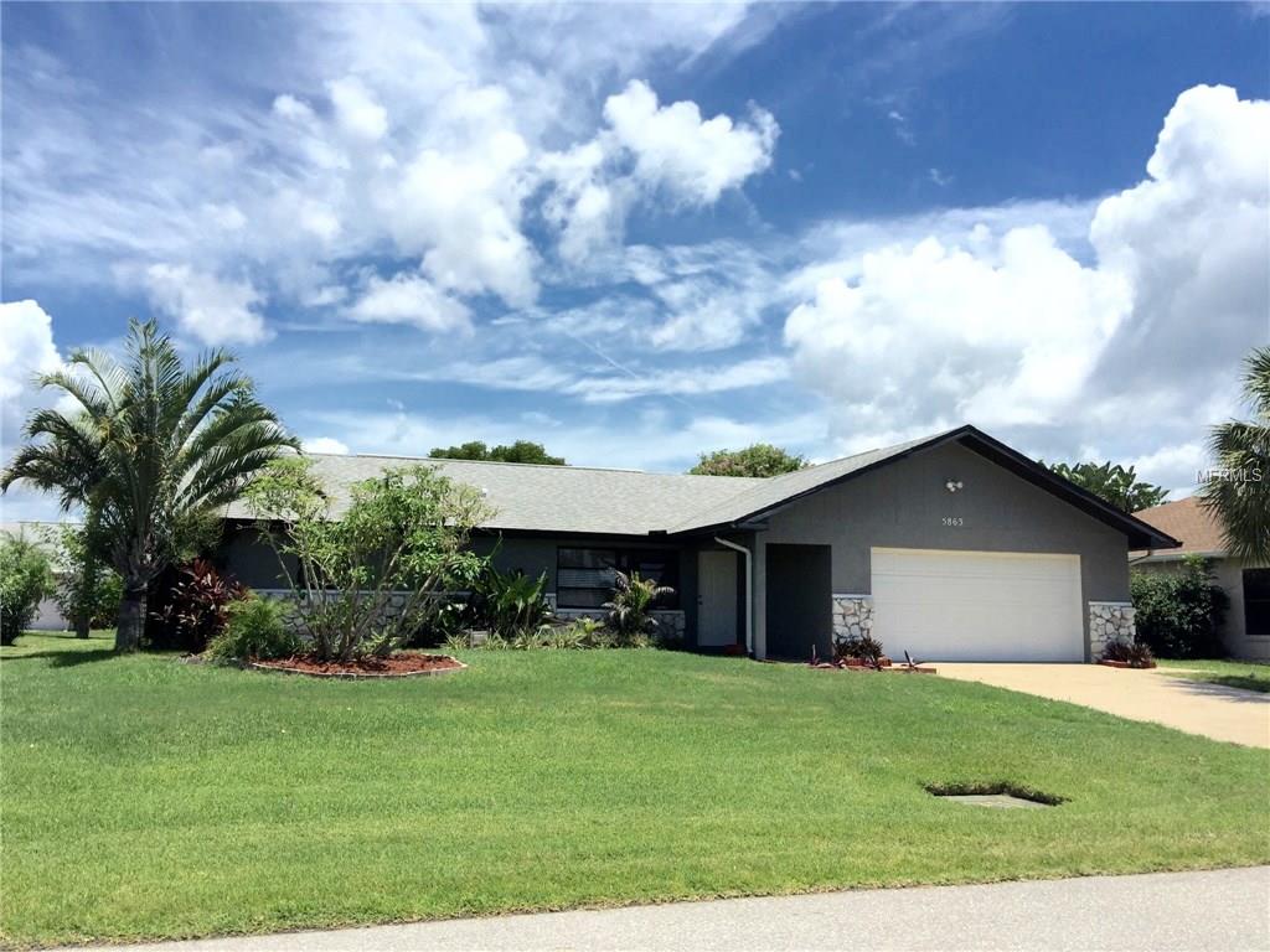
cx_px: 635
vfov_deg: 48.2
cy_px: 476
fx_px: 1064
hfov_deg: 61.7
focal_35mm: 29
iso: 32
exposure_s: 1/3300
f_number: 2.2
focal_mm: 4.15
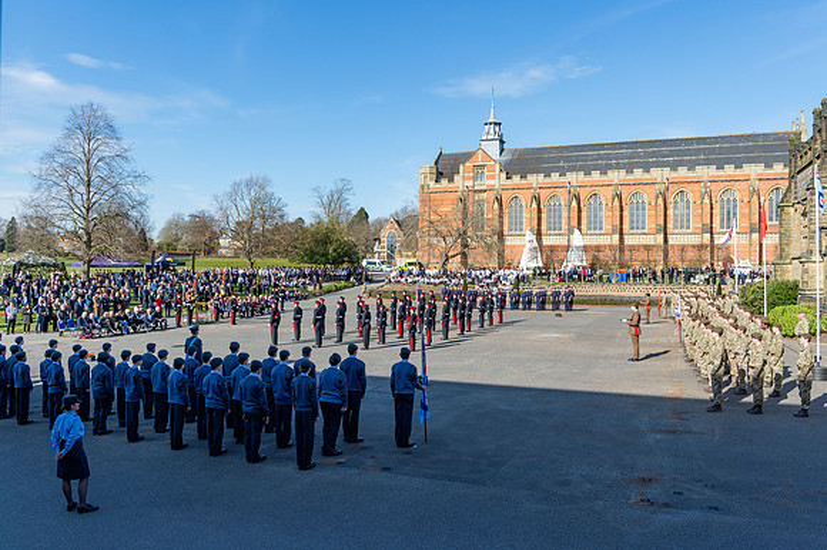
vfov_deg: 50.3
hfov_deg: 70.4
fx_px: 586
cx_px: 427
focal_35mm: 26
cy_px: 276
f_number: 11
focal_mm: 24
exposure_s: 1/250
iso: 320
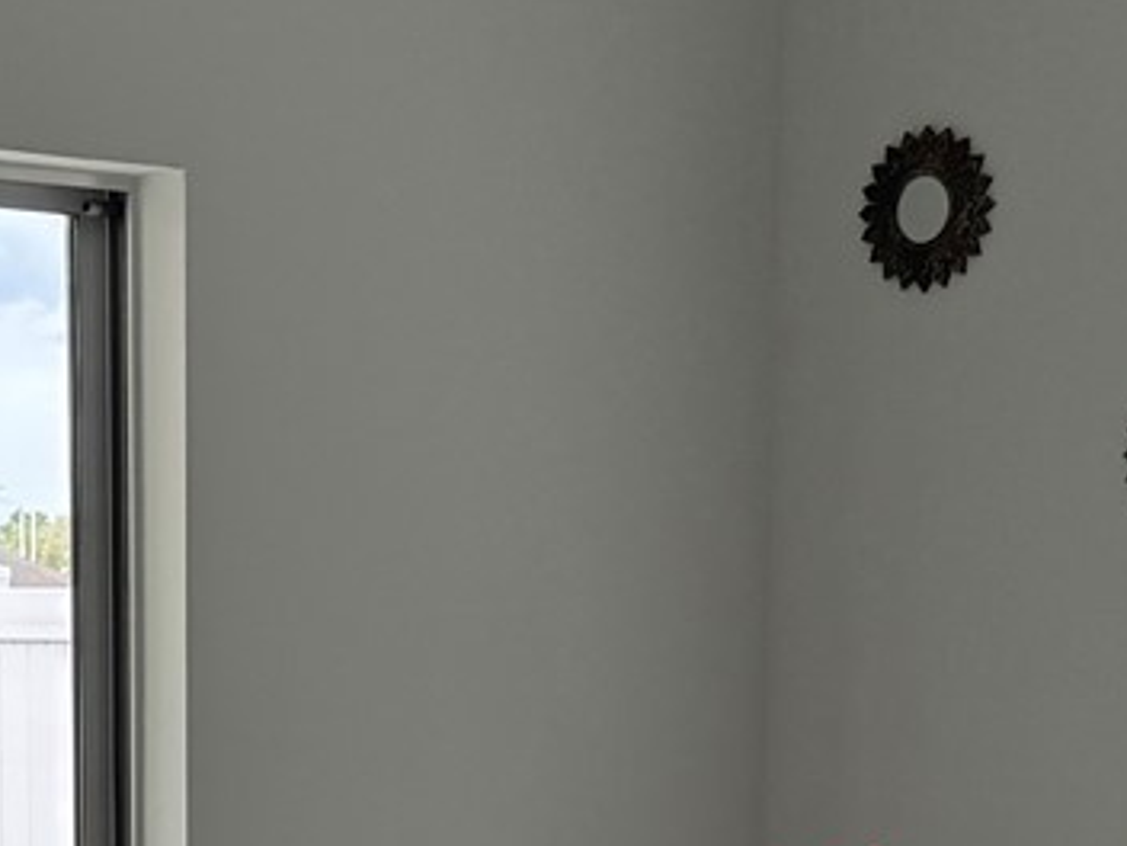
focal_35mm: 109
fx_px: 3549
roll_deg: +0.5
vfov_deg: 13.2
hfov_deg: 18.0
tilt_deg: -8.0
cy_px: 1058
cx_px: 352
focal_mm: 6.76
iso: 80
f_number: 1.78
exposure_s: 1/354
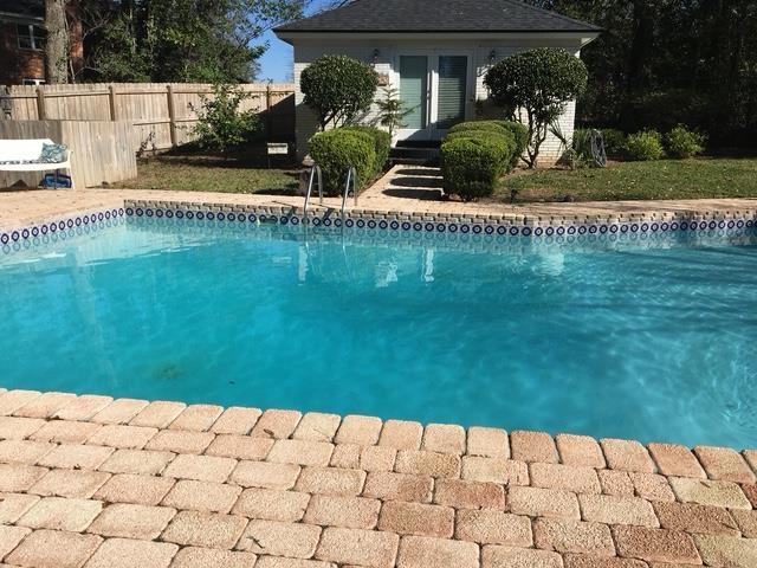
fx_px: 634
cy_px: 284
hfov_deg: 61.7
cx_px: 378
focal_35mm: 29
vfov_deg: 48.2
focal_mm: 4.15
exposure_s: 1/2404
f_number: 2.2
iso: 25
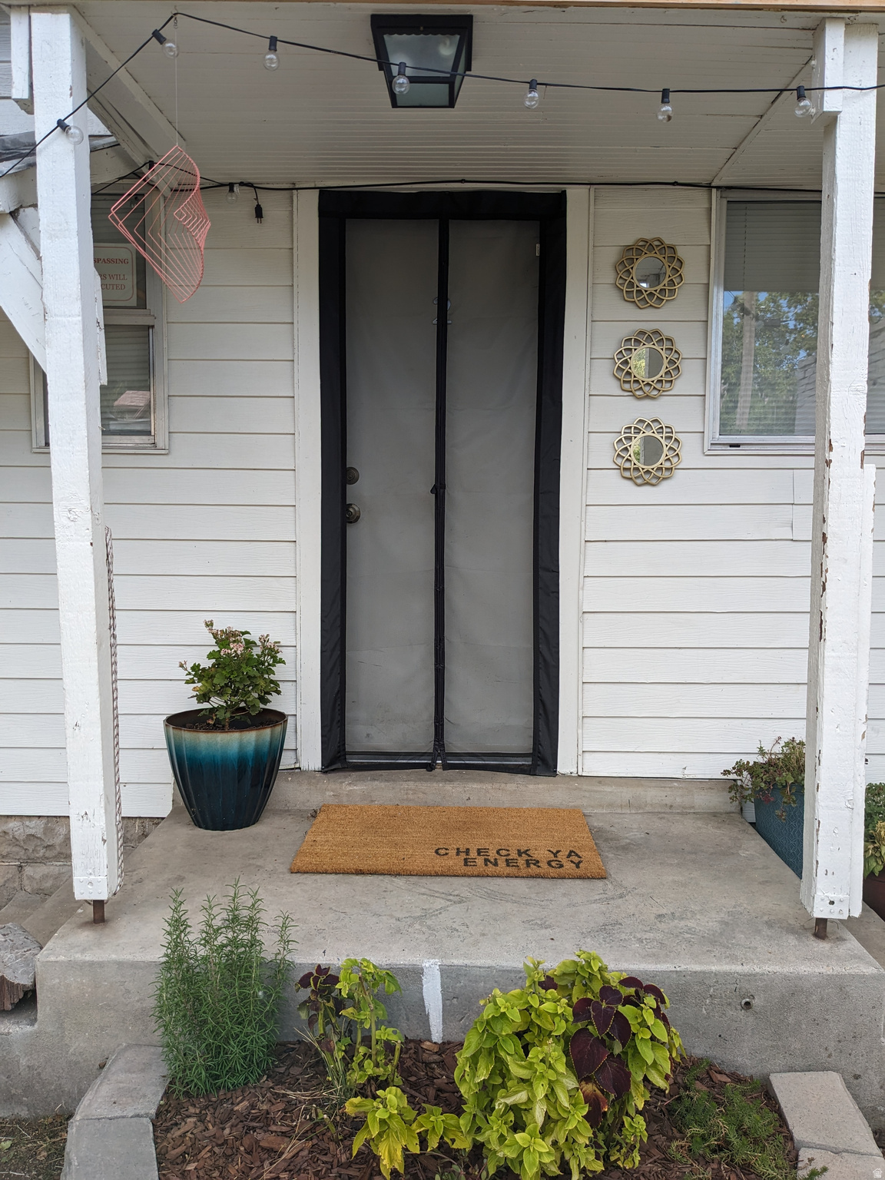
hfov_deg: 51.4
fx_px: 920
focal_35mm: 27
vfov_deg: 65.3
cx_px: 442
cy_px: 590
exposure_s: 1/632
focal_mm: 4.38
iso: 60
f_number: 1.73
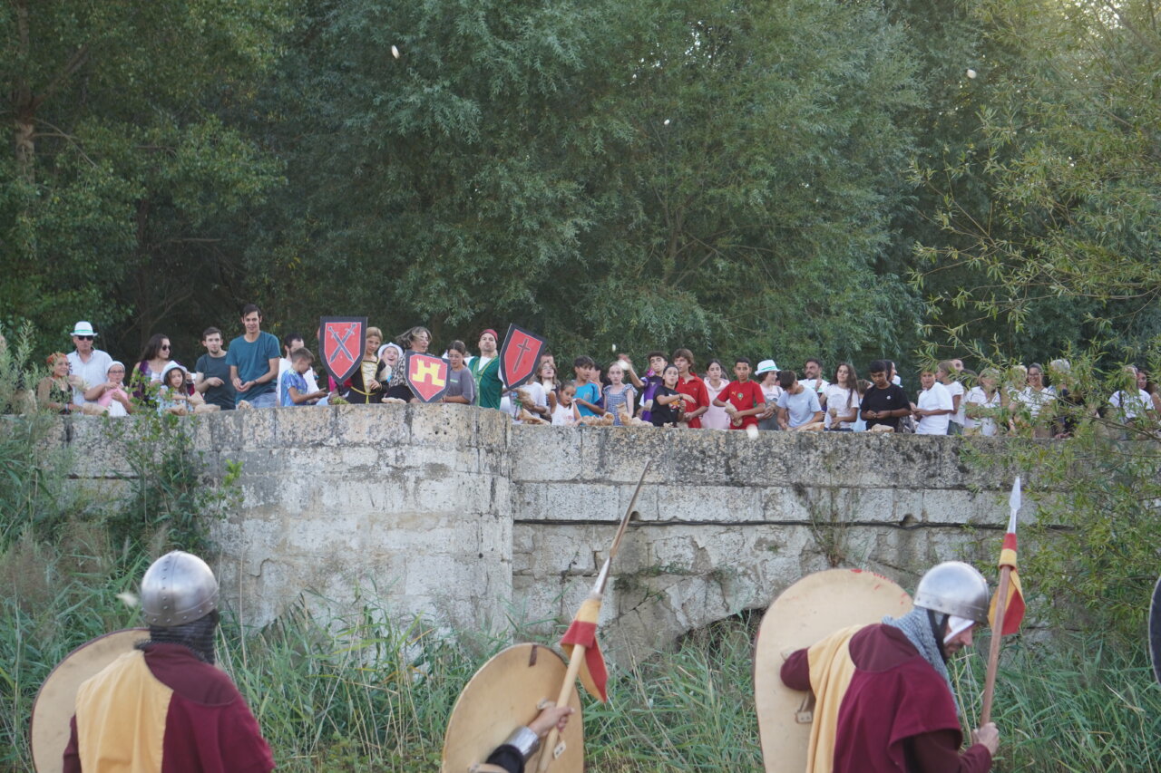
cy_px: 386
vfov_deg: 16.5
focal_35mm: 82
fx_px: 2660
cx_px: 580
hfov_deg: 24.6
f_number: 4.5
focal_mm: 55
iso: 320
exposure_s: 1/160
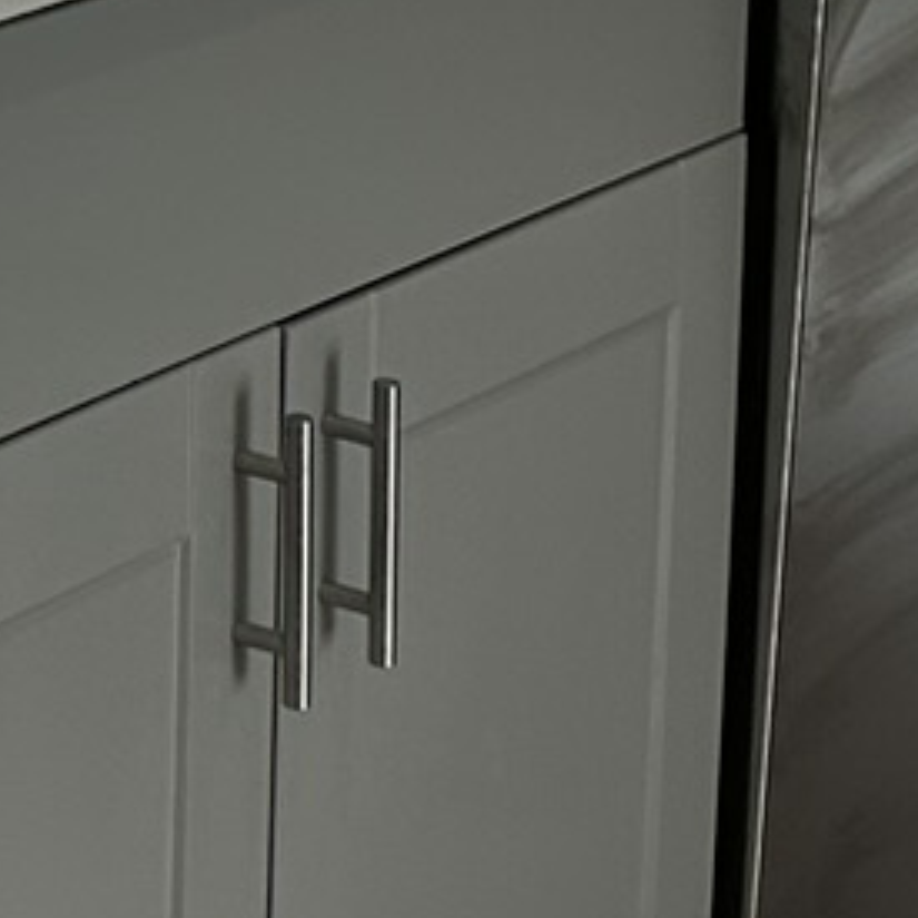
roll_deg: -0.1
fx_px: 4741
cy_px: -527
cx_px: -641
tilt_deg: -8.2
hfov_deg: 10.5
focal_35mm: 158
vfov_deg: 10.6
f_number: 1.78
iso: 80
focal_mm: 6.86
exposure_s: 1/508
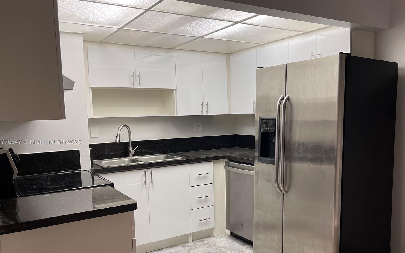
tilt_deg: -4.6
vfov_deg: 41.8
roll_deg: +1.7
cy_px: 142
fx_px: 331
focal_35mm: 30
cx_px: 218
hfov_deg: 62.8
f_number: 1.6
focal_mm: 5.1
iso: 64
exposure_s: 1/60
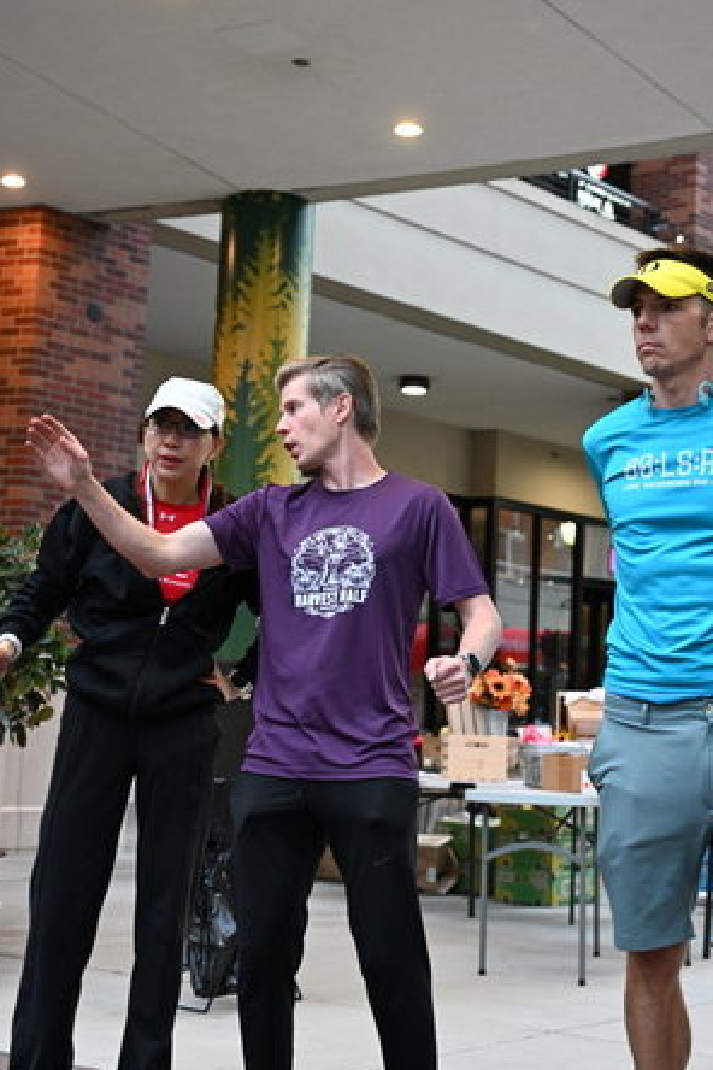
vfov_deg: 35.0
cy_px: 508
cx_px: 329
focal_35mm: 57
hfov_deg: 23.8
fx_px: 1693
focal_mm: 46
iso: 3200
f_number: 4
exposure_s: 1/250
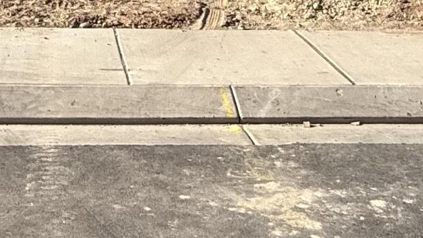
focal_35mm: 77
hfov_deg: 27.3
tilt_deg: +4.1
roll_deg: -0.6
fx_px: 864
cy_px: -214
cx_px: 130
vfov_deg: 13.7
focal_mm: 2.22
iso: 50
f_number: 2.2
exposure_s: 1/2320
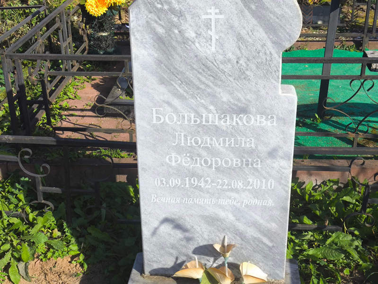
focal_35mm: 50
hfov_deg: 38.2
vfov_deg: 29.1
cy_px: 142
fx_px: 546
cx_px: 189
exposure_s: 1/1046
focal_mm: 4.71
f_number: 1.7
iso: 50
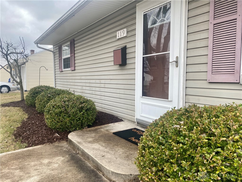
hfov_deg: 67.3
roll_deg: -0.3
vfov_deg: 53.1
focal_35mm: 26
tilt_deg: -5.1
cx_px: 121
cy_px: 91
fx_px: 182
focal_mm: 4.25
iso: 32
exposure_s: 1/588
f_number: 1.8
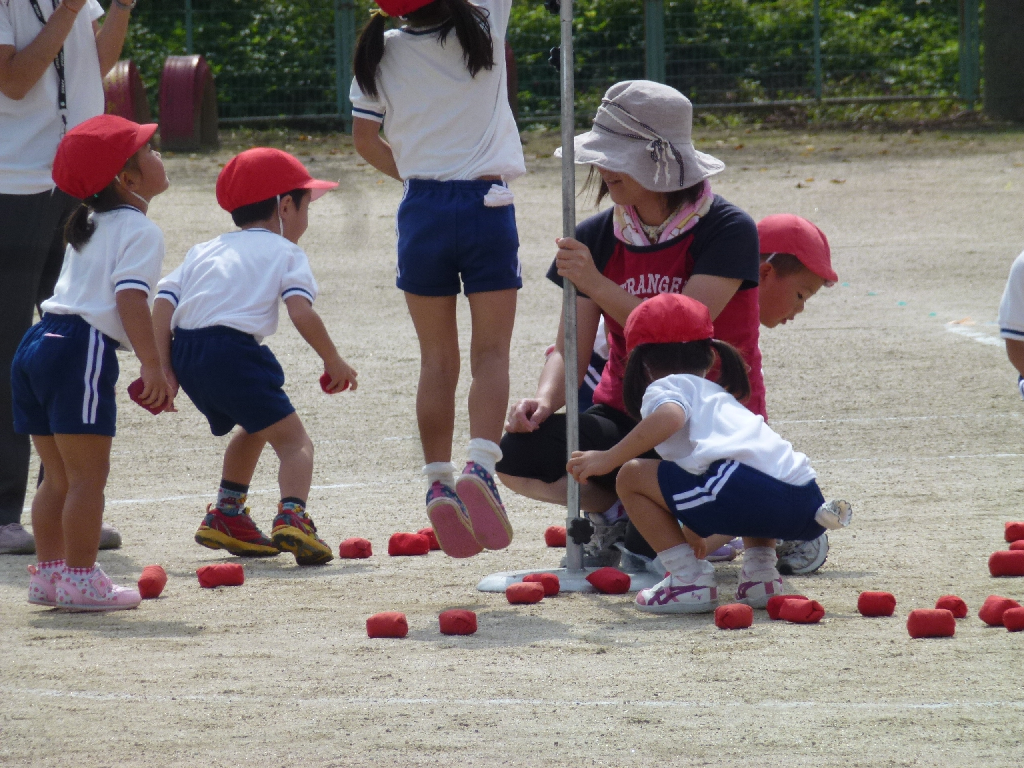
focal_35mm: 384
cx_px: 512
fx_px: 11359
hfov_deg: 5.2
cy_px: 384
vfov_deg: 3.9
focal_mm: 68.8
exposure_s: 1/500
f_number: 5.9
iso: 100
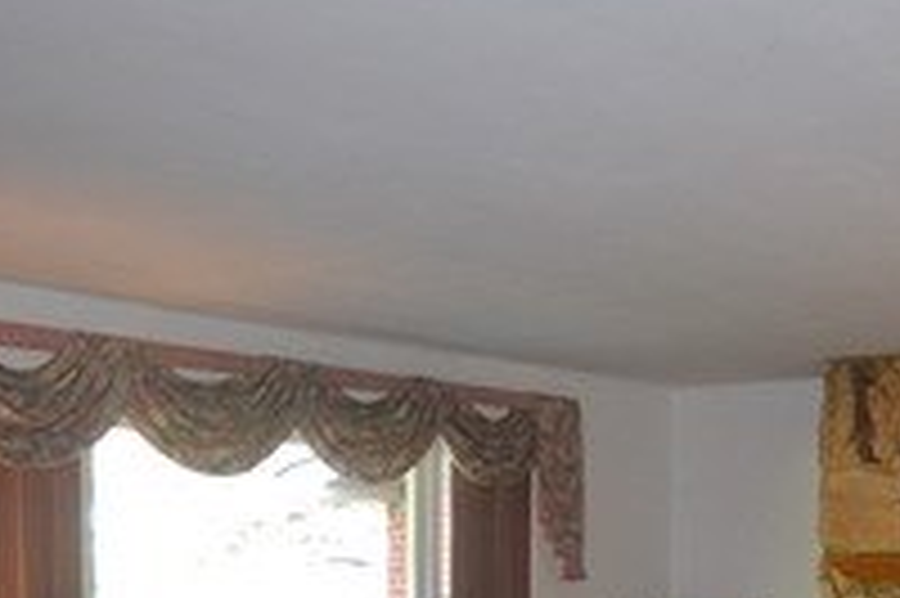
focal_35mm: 48
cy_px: 609
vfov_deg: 26.4
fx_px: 1199
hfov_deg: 40.1
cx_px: 666
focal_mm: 10
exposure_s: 1/60
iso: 720
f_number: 4
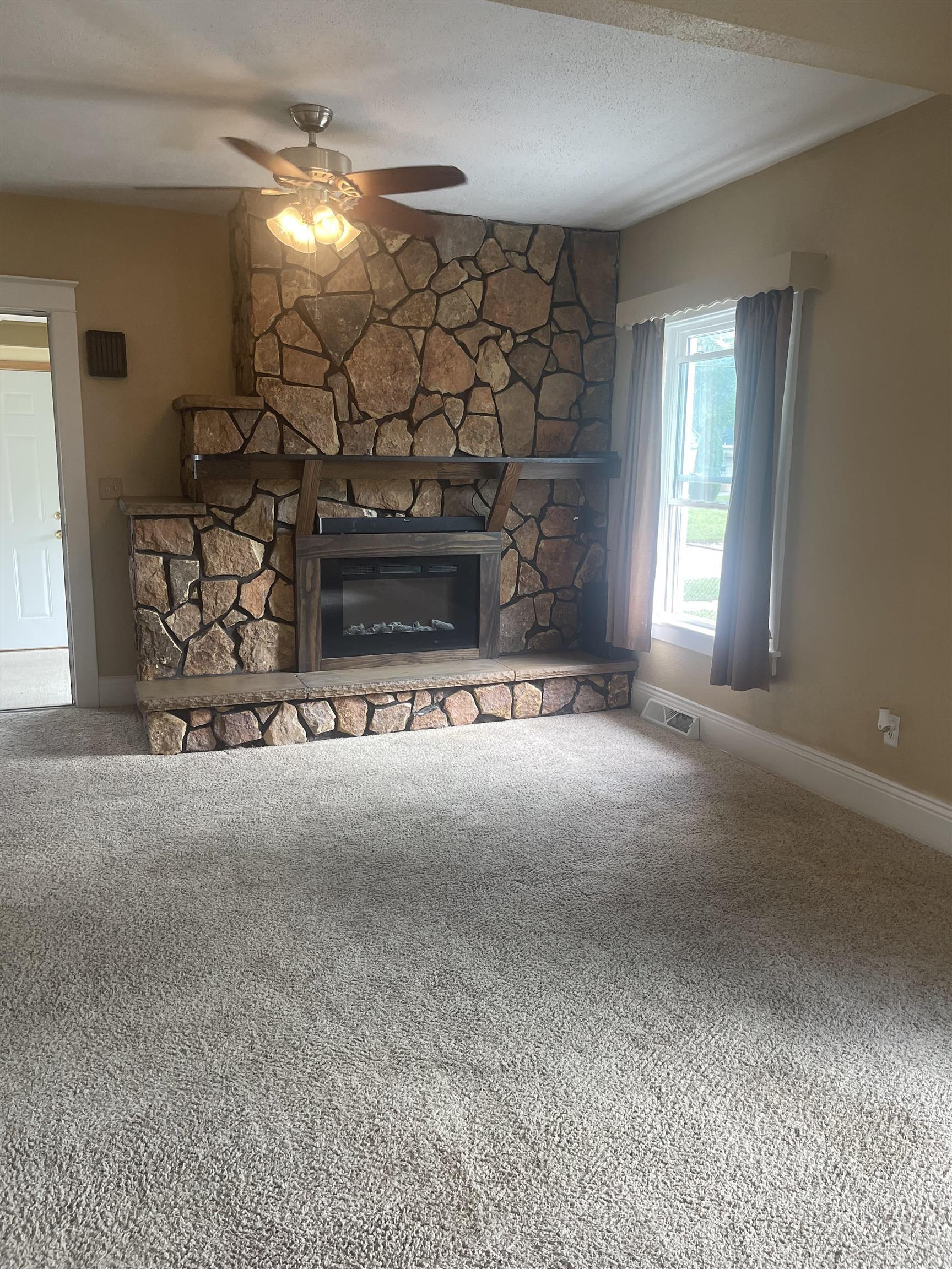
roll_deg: -0.2
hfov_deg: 54.9
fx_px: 917
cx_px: 476
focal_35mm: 25
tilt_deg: -10.9
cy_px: 634
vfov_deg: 69.4
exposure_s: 1/120
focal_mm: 5.1
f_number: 1.6
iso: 125
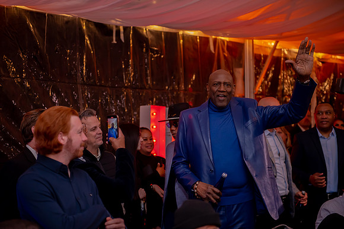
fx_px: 668
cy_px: 114
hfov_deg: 28.9
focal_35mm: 70
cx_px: 172
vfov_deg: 19.4
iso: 3200
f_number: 2.8
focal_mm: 70
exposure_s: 1/320
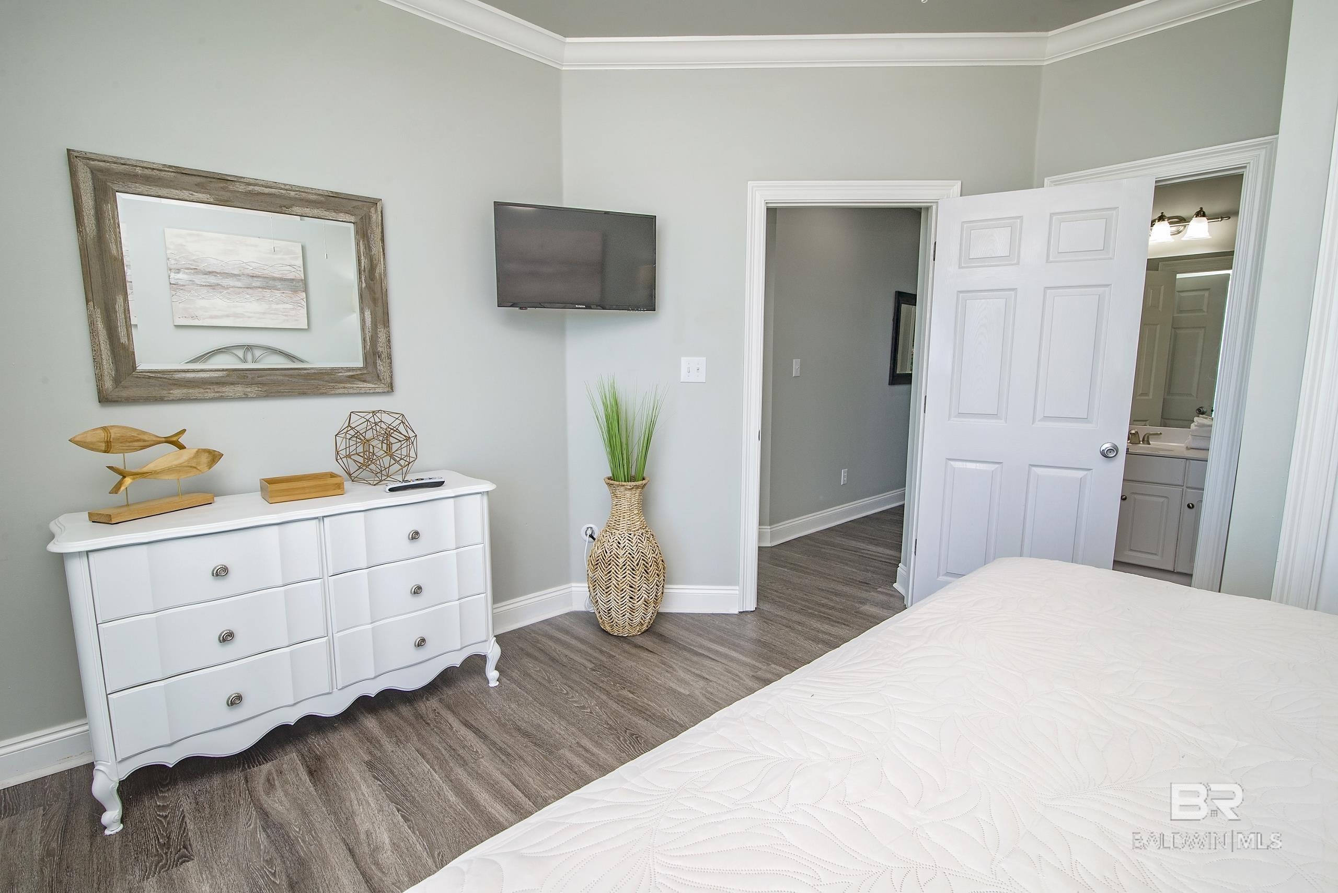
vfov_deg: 73.8
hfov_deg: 96.7
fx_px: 595
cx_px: 669
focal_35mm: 16
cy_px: 446
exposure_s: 1/25
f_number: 10
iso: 500
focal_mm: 16
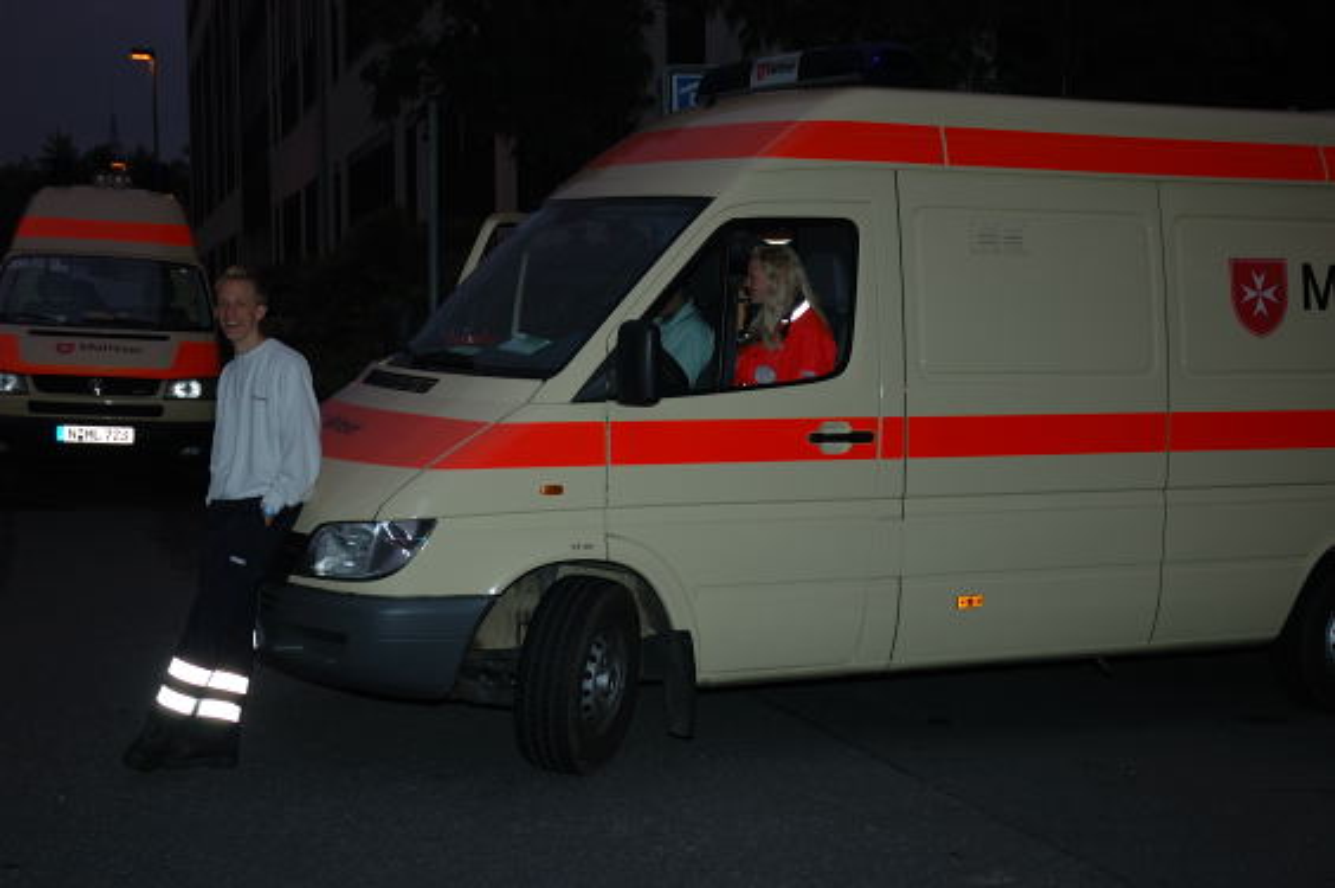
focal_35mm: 57
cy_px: 444
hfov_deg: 35.1
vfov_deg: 23.7
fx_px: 2112
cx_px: 668
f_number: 4.2
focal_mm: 38
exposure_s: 1/60
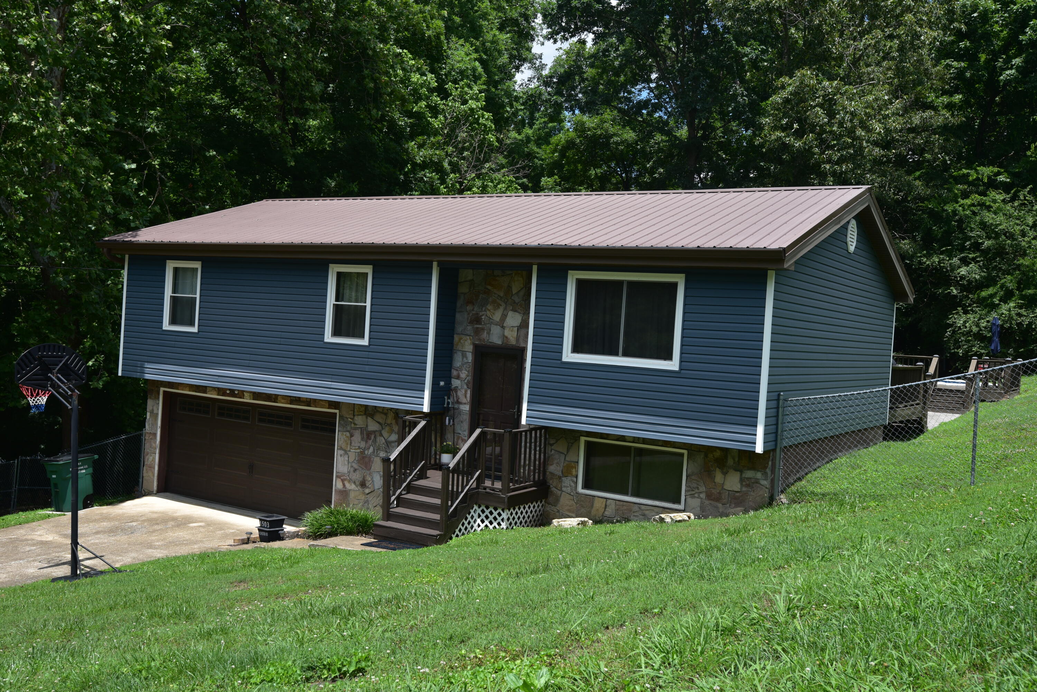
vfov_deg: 37.9
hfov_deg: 54.4
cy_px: 346
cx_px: 518
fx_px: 1008
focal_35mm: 35
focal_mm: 35
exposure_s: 1/400
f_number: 11
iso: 400
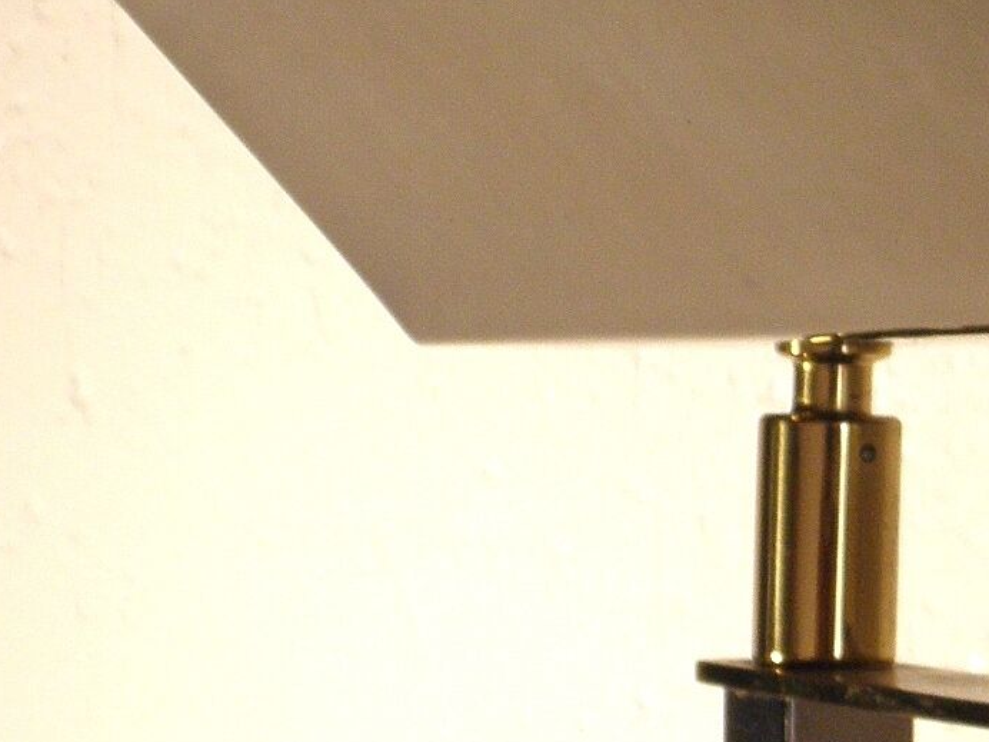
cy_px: 249
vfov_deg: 12.1
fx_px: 3486
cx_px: 829
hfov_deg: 16.0
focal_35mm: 122
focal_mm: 5.9
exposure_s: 1/30
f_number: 3.6
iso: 125
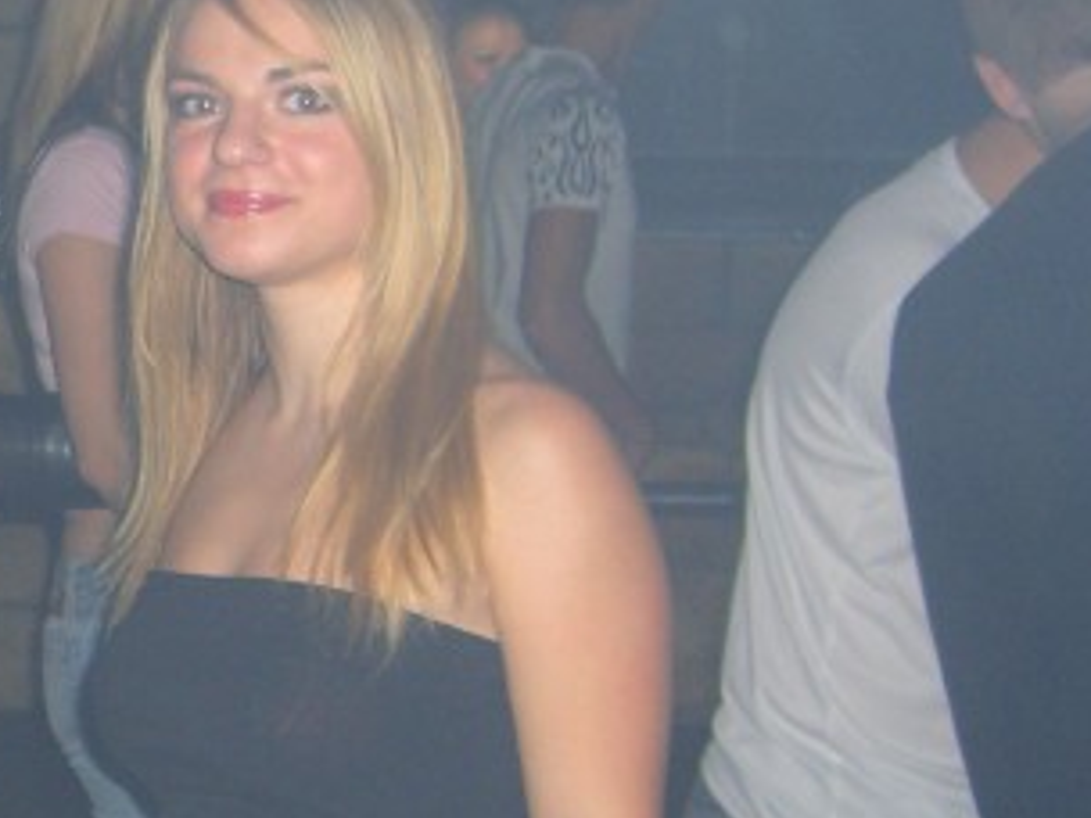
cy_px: 438
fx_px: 3152
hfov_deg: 18.9
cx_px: -111
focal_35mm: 100
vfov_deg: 14.8
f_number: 2.8
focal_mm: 7.9
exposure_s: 1/60
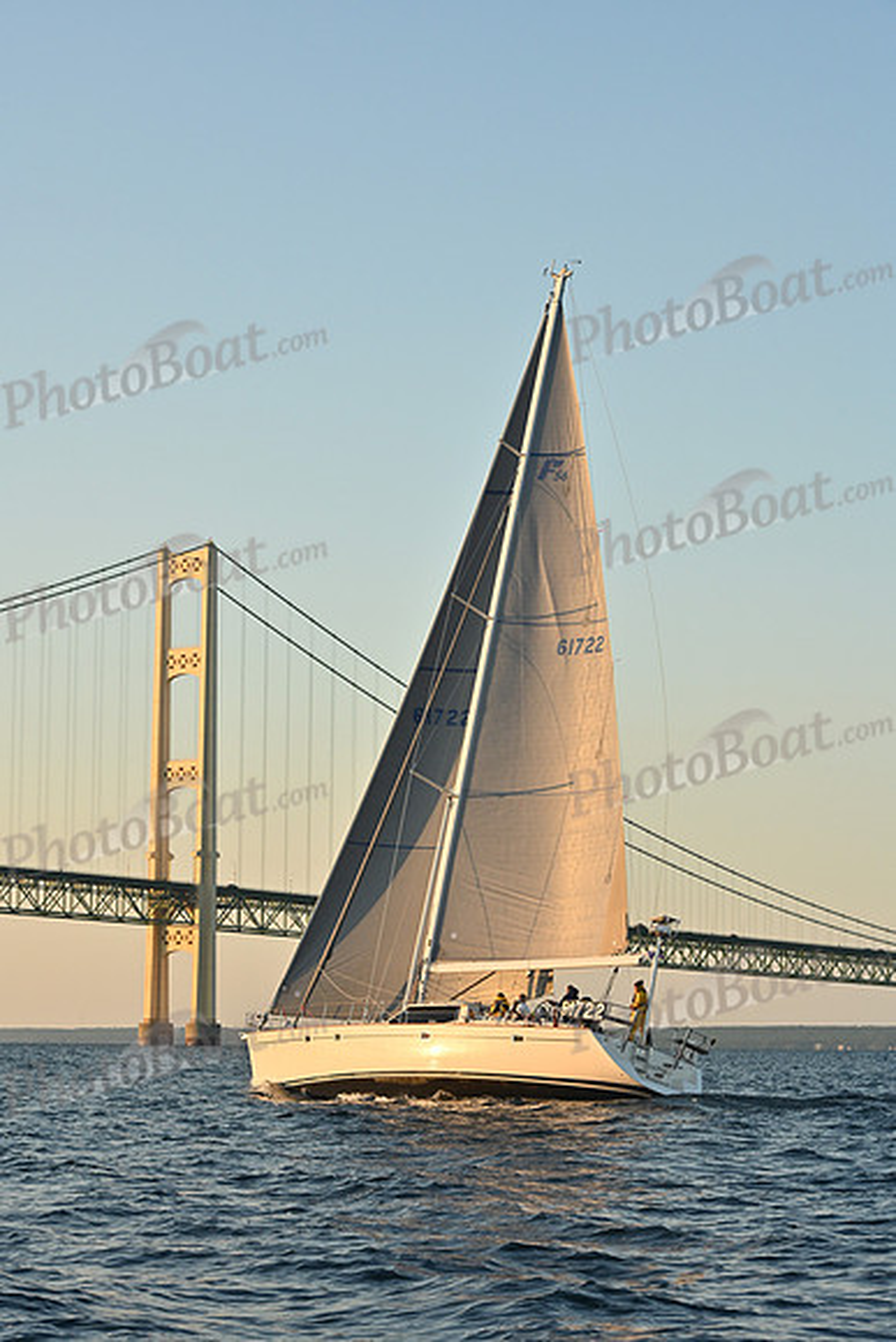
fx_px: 3432
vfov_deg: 22.1
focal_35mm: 92
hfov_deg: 14.9
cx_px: 448
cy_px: 671
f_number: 10
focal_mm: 92
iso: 800
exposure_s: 1/800
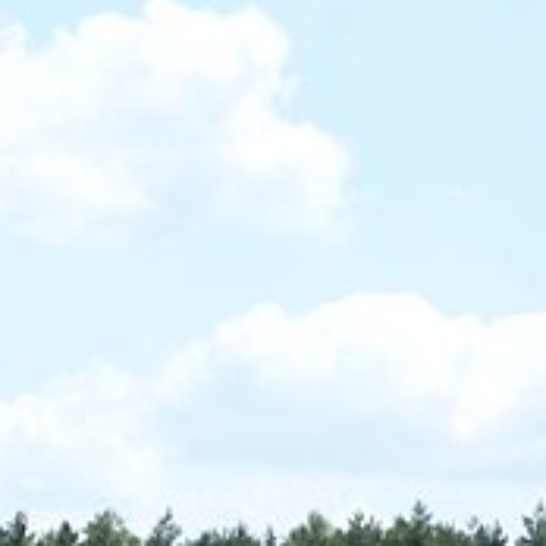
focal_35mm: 363
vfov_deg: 4.8
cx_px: -260
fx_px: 6481
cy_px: 753
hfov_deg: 4.8
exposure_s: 1/125
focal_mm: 55
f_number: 11
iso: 100
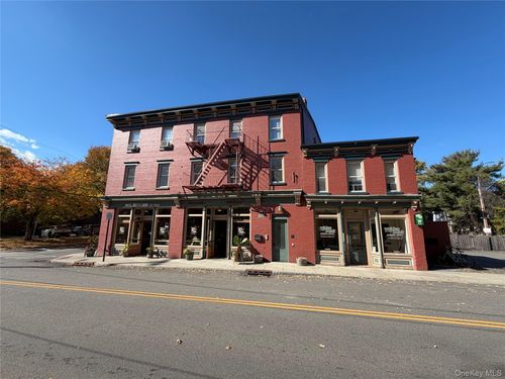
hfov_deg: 102.1
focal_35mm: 14
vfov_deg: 85.7
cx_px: 252
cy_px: 190
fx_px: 204
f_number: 2.2
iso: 32
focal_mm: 2.22
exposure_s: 1/770
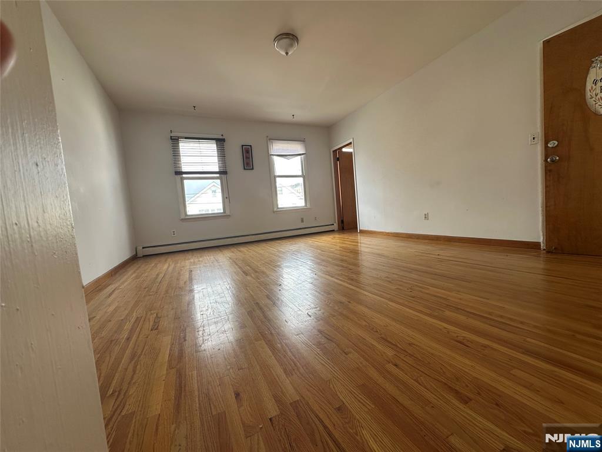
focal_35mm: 14
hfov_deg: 102.1
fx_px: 243
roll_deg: +4.1
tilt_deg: -4.0
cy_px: 226
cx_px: 301
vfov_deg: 85.7
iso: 50
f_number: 2.2
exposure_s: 1/99
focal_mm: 2.22
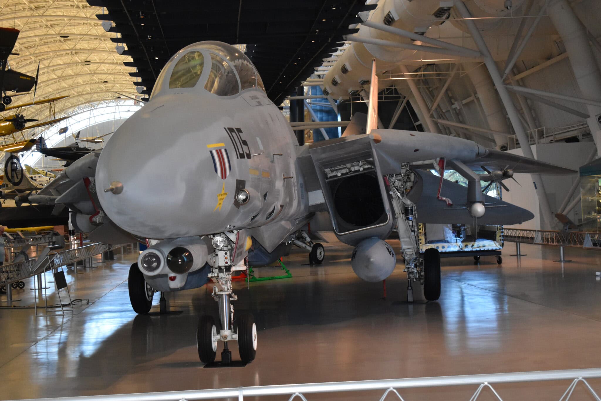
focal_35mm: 72
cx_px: 300
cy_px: 200
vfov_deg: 18.9
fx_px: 1202
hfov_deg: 28.1
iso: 2500
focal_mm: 48
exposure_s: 1/80
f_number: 6.3
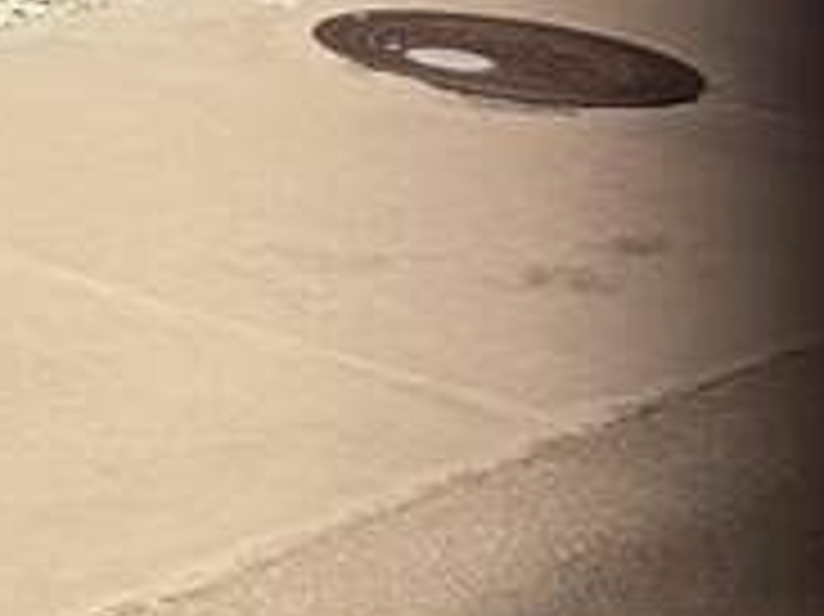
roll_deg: -2.6
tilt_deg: -2.2
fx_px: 3996
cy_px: -836
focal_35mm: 168
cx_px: -2040
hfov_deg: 8.6
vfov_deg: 8.2
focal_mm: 6.76
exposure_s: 1/2169
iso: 80
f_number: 1.78
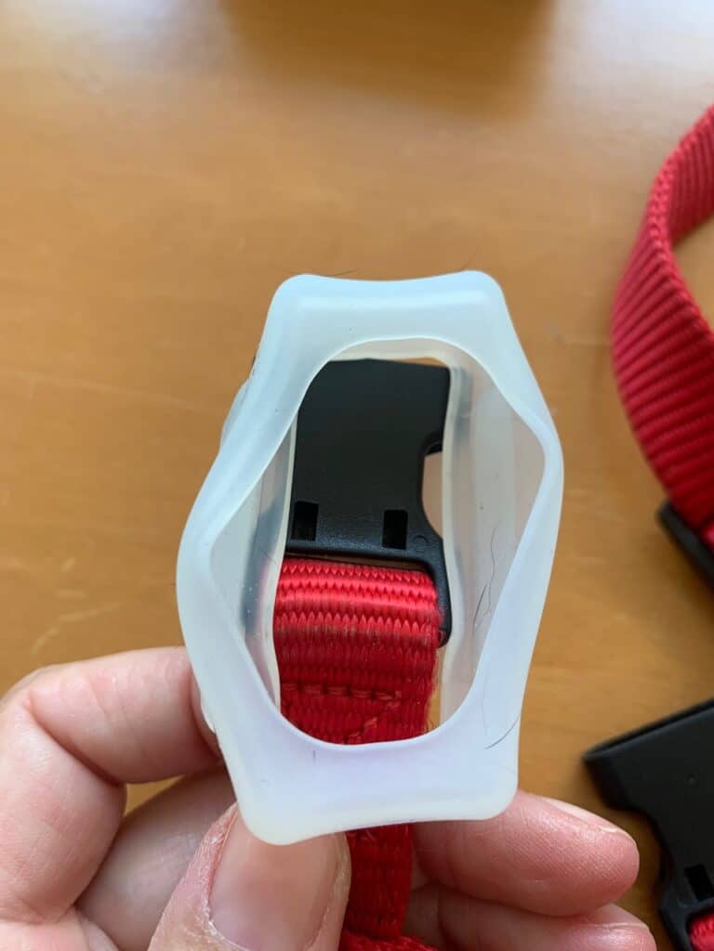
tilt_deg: -73.9
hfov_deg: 53.1
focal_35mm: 26
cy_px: 476
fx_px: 715
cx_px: 357
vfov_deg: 67.3
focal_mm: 4.25
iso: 100
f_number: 1.8
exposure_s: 1/92
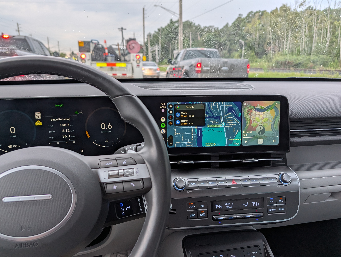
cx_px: 170
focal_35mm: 24
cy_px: 128
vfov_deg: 56.9
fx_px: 237
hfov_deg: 71.5
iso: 334
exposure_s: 1/133
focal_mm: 6.9
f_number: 1.68
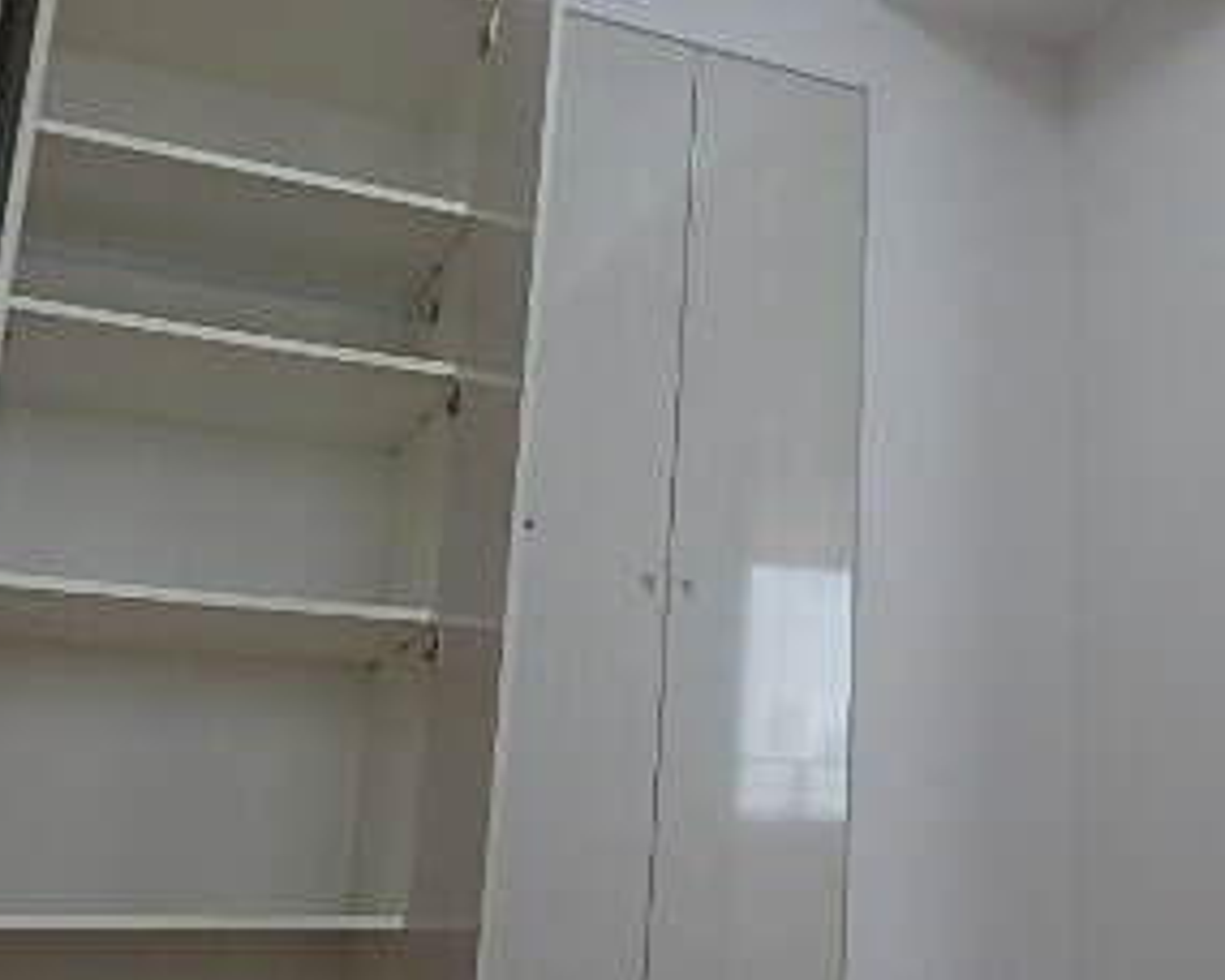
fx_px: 1668
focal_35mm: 46
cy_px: 477
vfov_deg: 32.7
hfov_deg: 37.7
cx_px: 1096
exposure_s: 1/30
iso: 200
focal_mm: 3.7
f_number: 3.5
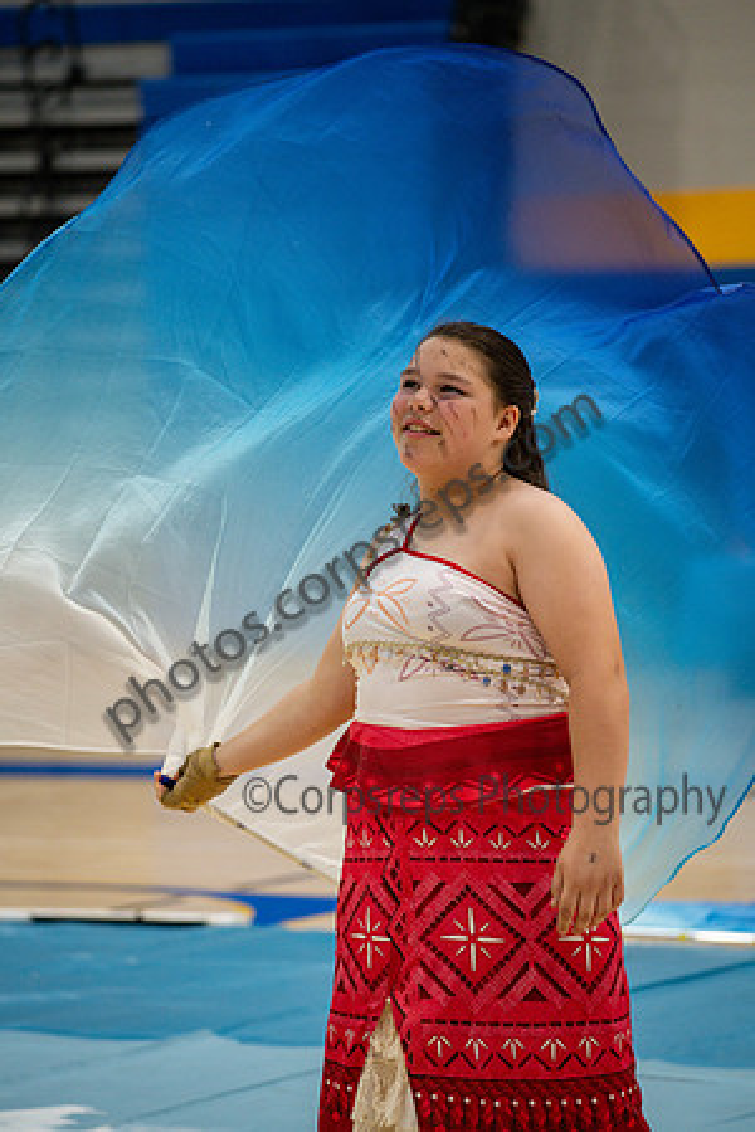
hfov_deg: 8.6
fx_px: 5033
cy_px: 566
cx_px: 378
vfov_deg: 12.8
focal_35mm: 160
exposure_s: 1/500
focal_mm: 160
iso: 2800
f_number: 4
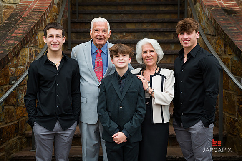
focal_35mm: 52
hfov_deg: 38.1
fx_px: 350
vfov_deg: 25.9
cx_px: 120
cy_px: 78
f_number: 4
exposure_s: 1/500
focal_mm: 50
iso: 320
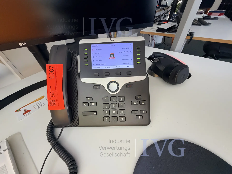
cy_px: 87
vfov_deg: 85.7
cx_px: 116
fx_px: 94
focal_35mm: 14
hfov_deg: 102.1
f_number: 2.2
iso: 200
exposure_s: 1/50
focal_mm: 2.22
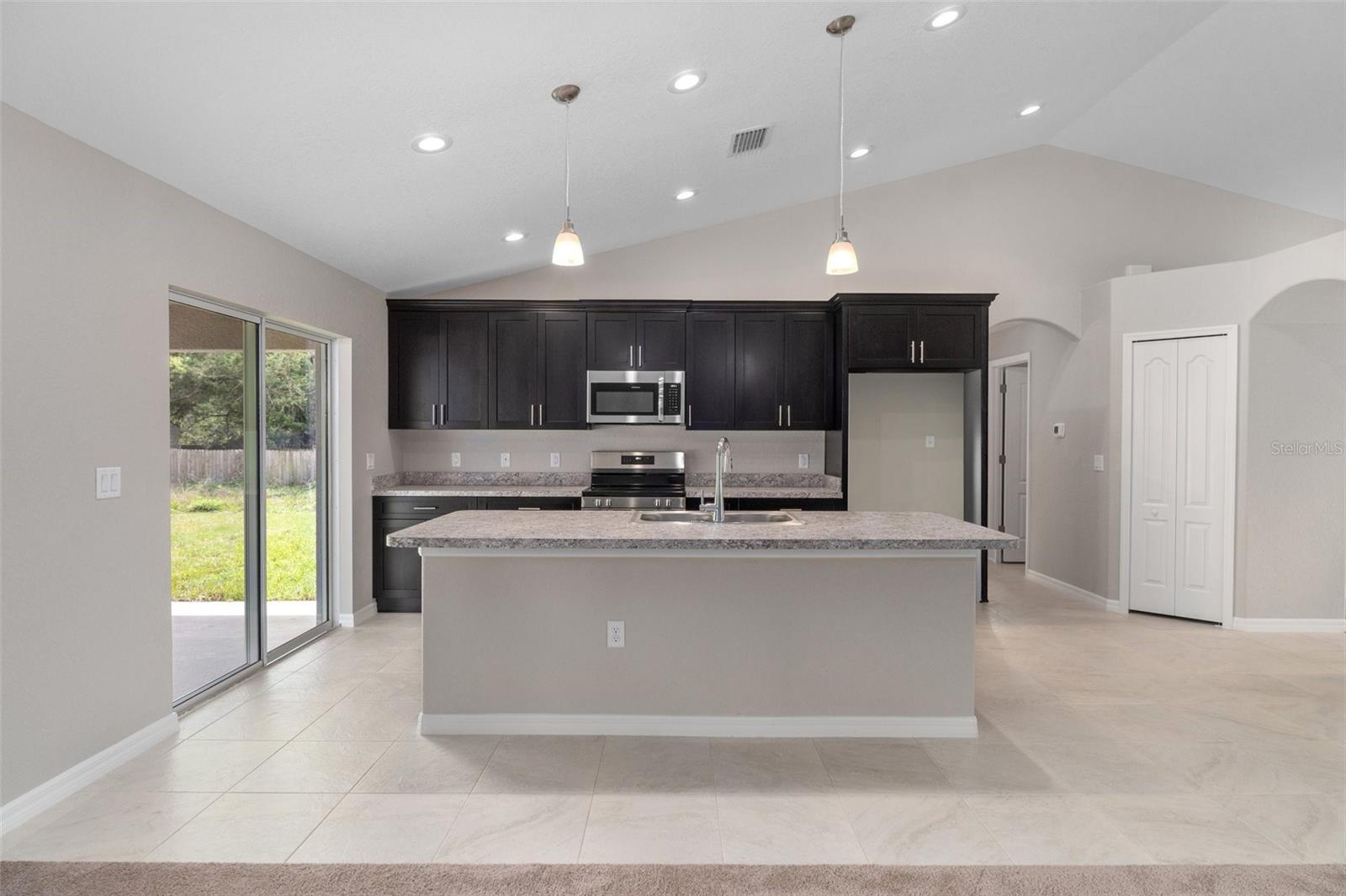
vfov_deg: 63.2
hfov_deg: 85.4
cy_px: 448
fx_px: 729
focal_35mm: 20
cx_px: 673
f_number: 8
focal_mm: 13
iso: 320
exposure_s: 1/3
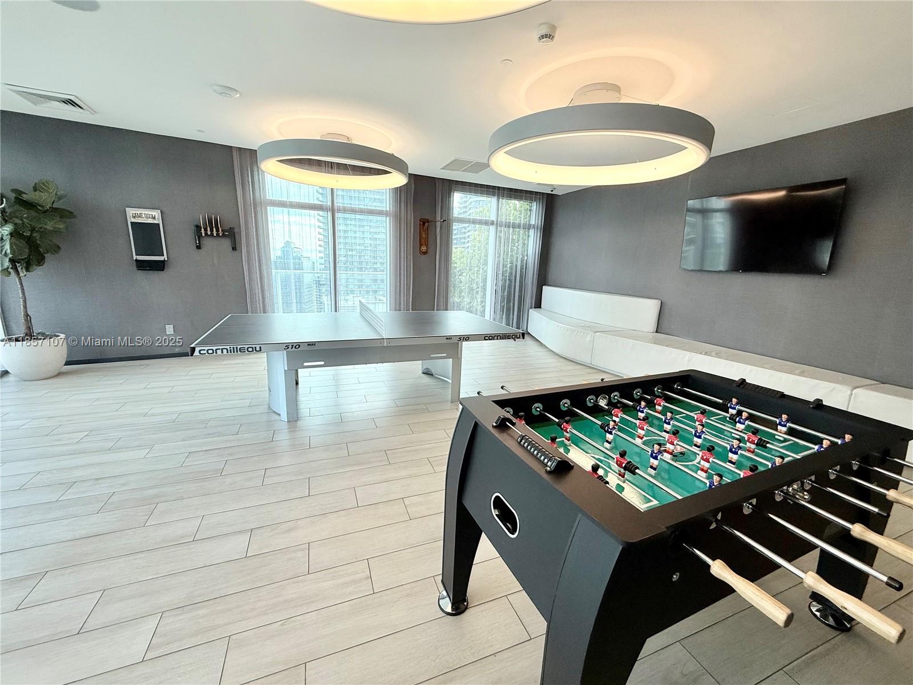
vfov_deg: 85.7
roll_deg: -1.9
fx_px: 369
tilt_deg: -12.0
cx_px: 456
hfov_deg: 102.1
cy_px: 342
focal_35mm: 14
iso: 64
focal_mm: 2.22
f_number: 2.2
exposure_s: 1/148
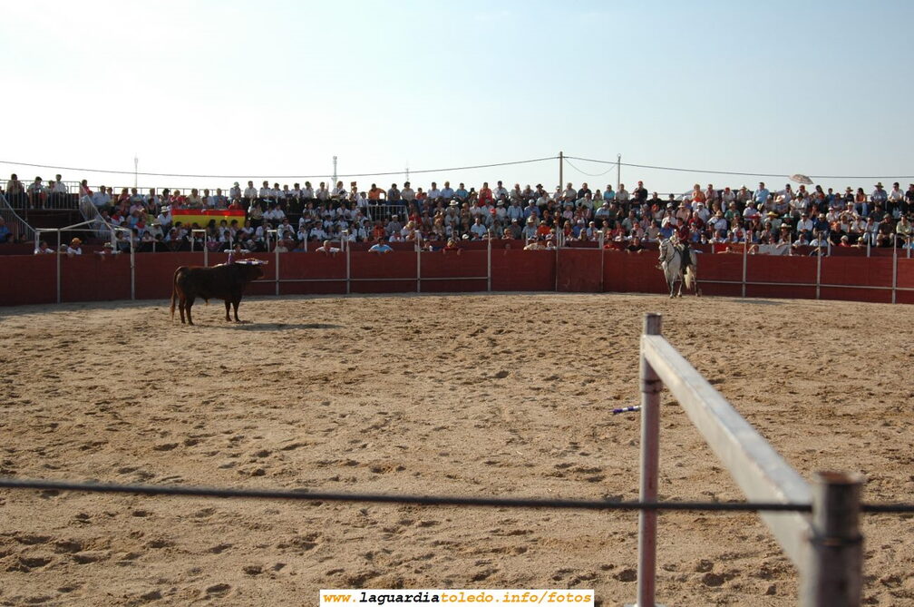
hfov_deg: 46.5
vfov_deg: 31.8
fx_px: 1065
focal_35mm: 42
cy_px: 304
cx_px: 457
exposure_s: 1/1600
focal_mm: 28
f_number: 4.5
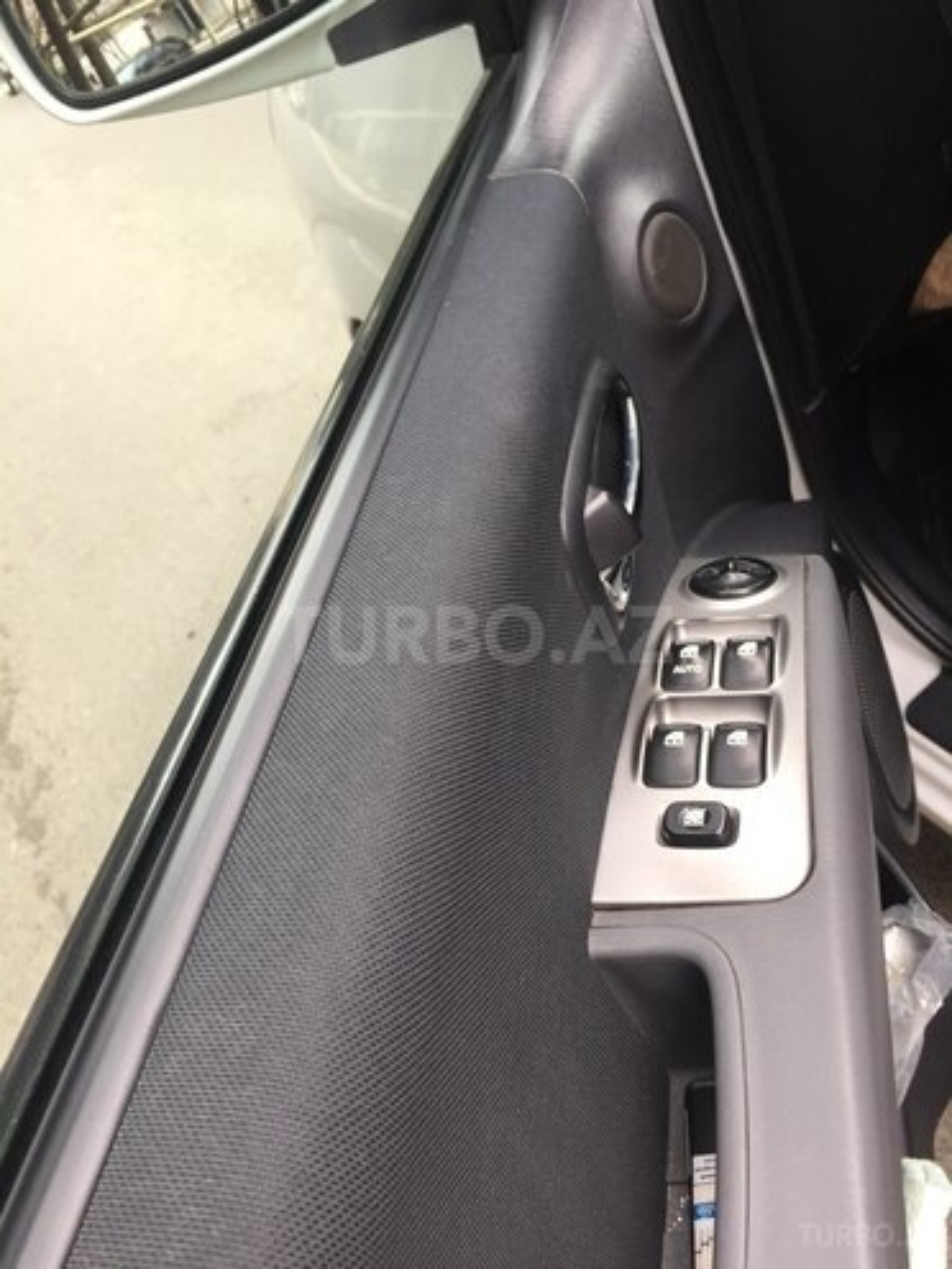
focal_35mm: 29
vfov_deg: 61.7
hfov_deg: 48.2
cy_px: 634
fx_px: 1063
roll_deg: +34.4
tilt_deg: -34.3
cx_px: 476
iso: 40
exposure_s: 1/100
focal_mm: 4.15
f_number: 2.2
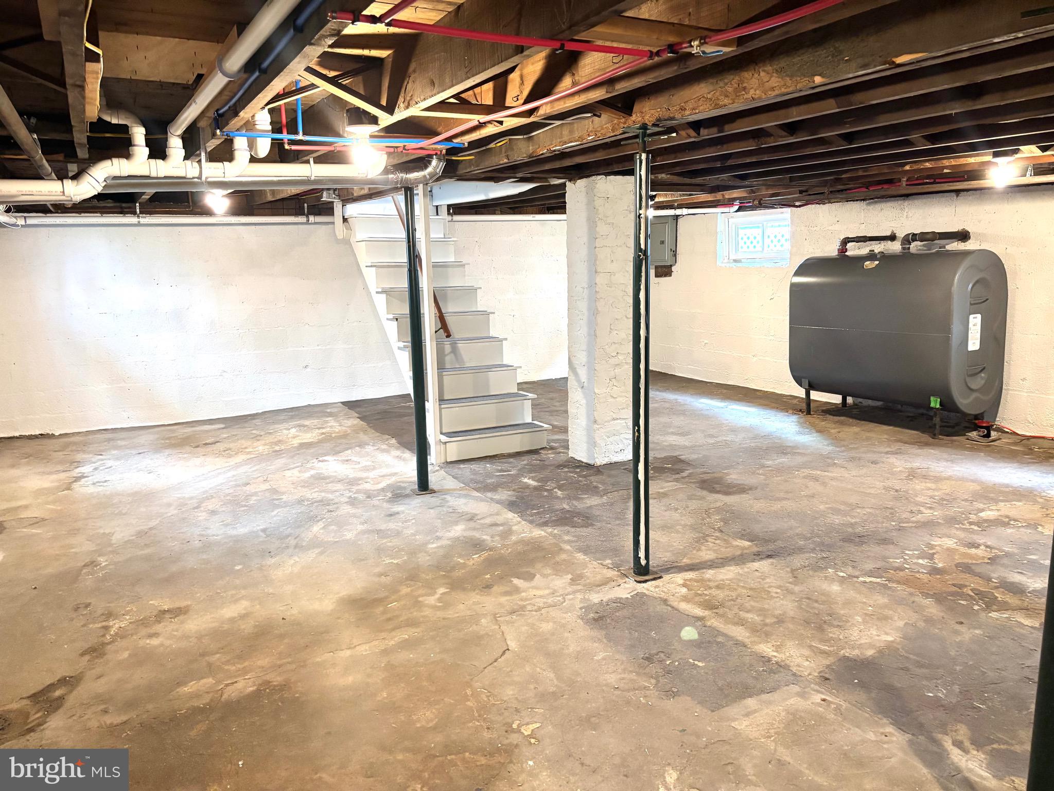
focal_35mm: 26
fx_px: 792
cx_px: 527
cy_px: 396
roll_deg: +0.9
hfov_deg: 67.3
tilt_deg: -9.8
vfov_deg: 53.1
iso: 500
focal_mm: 5.96
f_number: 1.6
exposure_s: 1/60
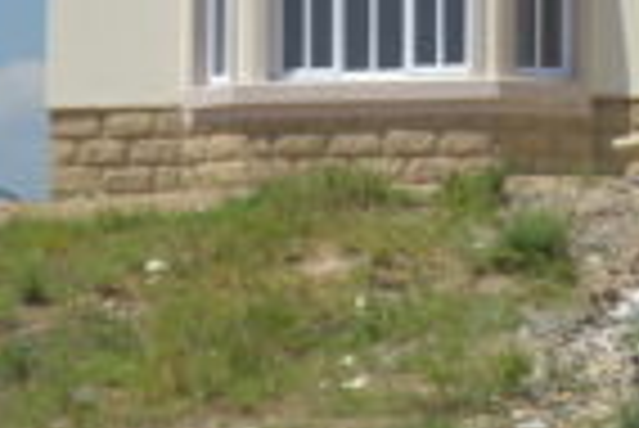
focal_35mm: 317
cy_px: -293
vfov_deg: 4.3
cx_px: 1274
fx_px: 5632
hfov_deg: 6.3
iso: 100
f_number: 8
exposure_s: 1/250
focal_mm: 50
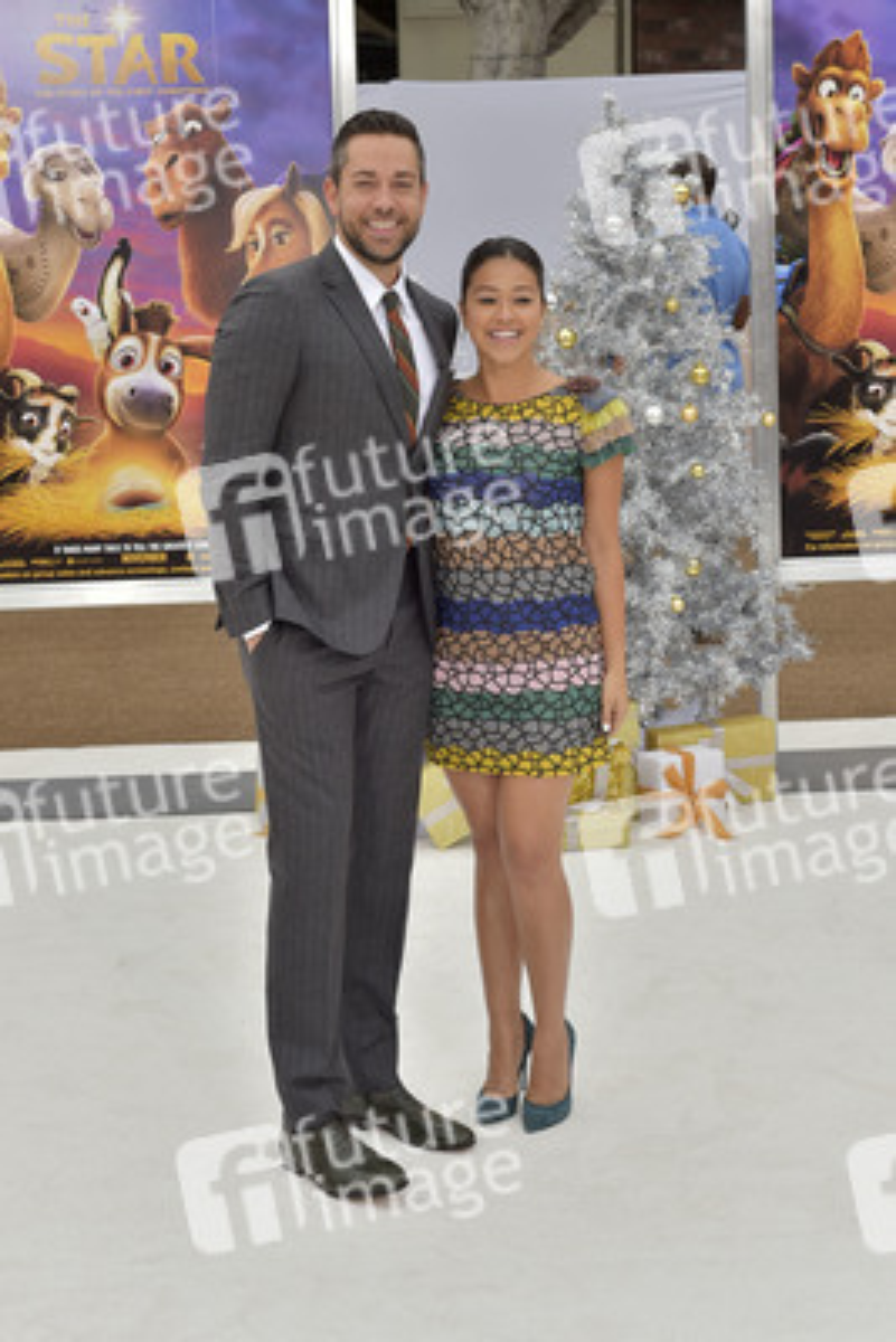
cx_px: 448
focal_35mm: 55
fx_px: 2051
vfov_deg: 36.2
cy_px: 671
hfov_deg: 24.6
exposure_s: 1/320
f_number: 6.3
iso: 320
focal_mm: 55
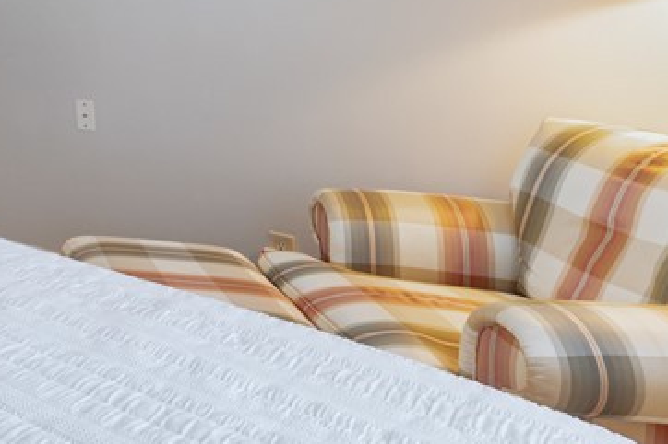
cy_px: 49
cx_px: -230
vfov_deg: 30.5
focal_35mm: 42
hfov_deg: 32.6
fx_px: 779
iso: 160
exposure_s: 1/2.5
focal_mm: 14
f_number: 11
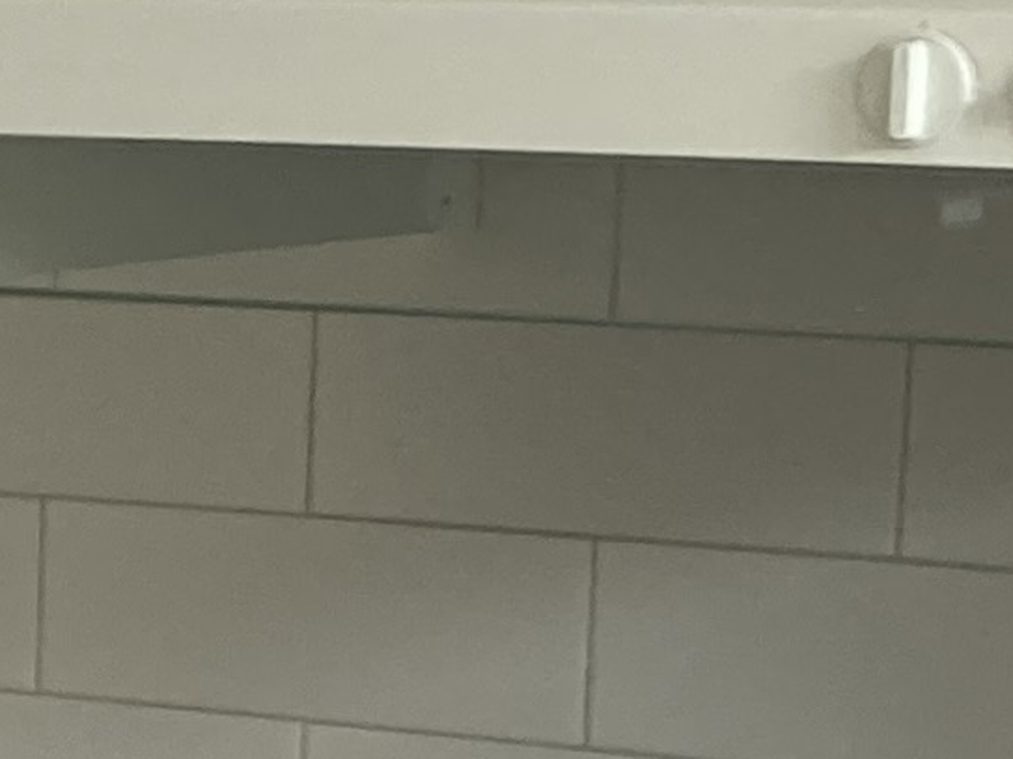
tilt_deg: -12.7
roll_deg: +0.7
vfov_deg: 7.0
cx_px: -1291
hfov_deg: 8.8
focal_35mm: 208
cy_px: 1229
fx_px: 6086
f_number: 1.8
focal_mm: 3.99
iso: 80
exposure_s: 1/116
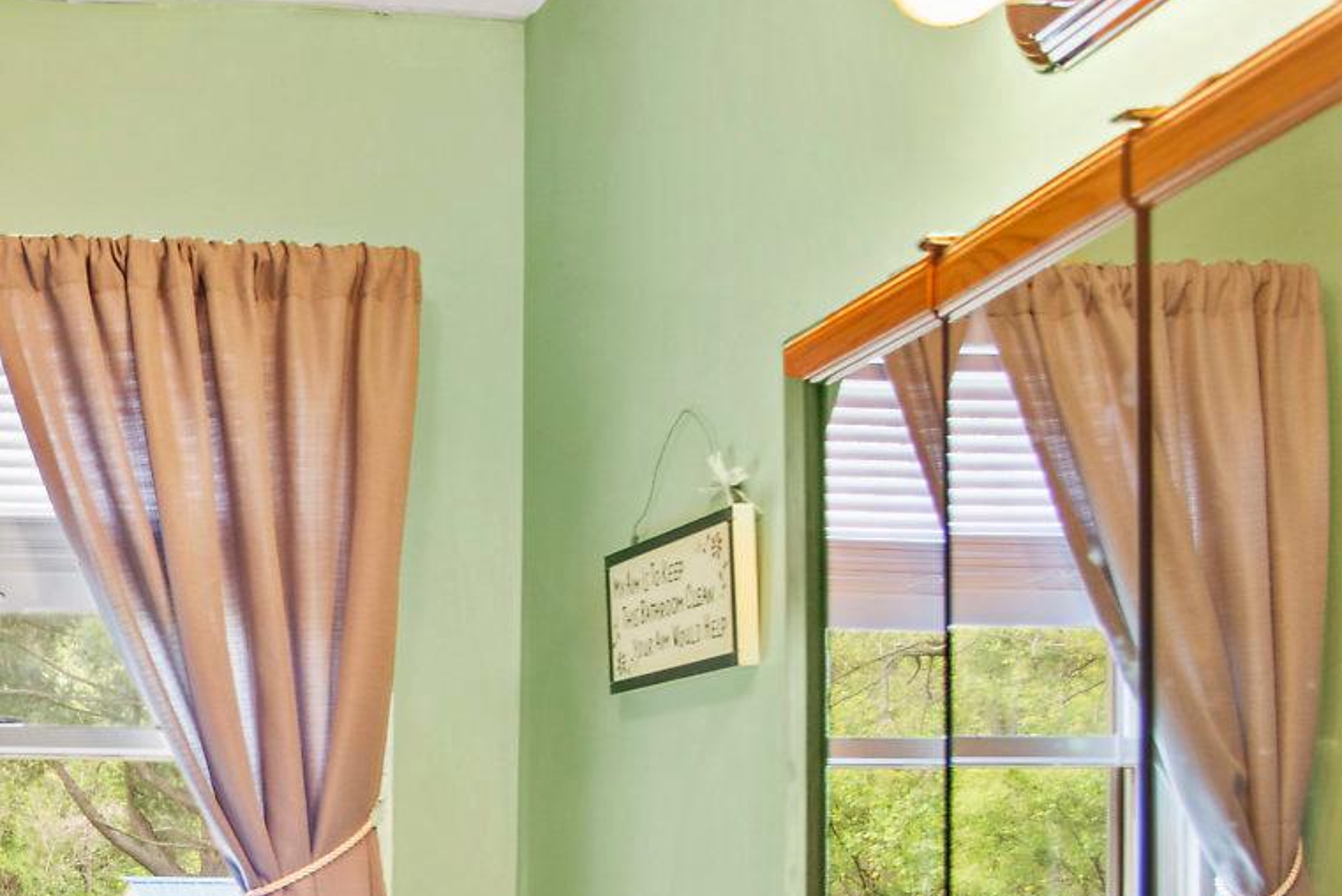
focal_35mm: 58
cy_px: 979
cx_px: -28
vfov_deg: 22.2
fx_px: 2163
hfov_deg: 31.6
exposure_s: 1/10
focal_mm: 23
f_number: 8
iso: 250
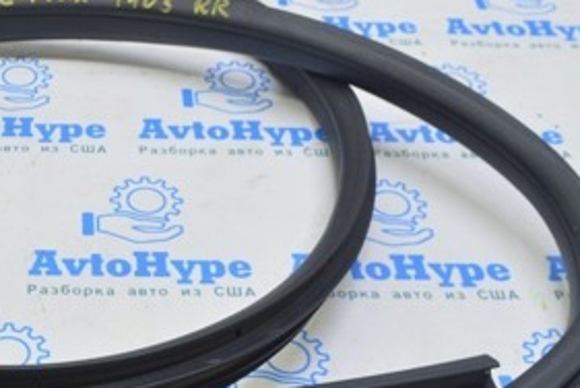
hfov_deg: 25.8
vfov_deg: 18.2
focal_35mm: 75
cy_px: 253
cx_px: 27
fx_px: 1210
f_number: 5.6
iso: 400
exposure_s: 1/20
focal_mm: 22
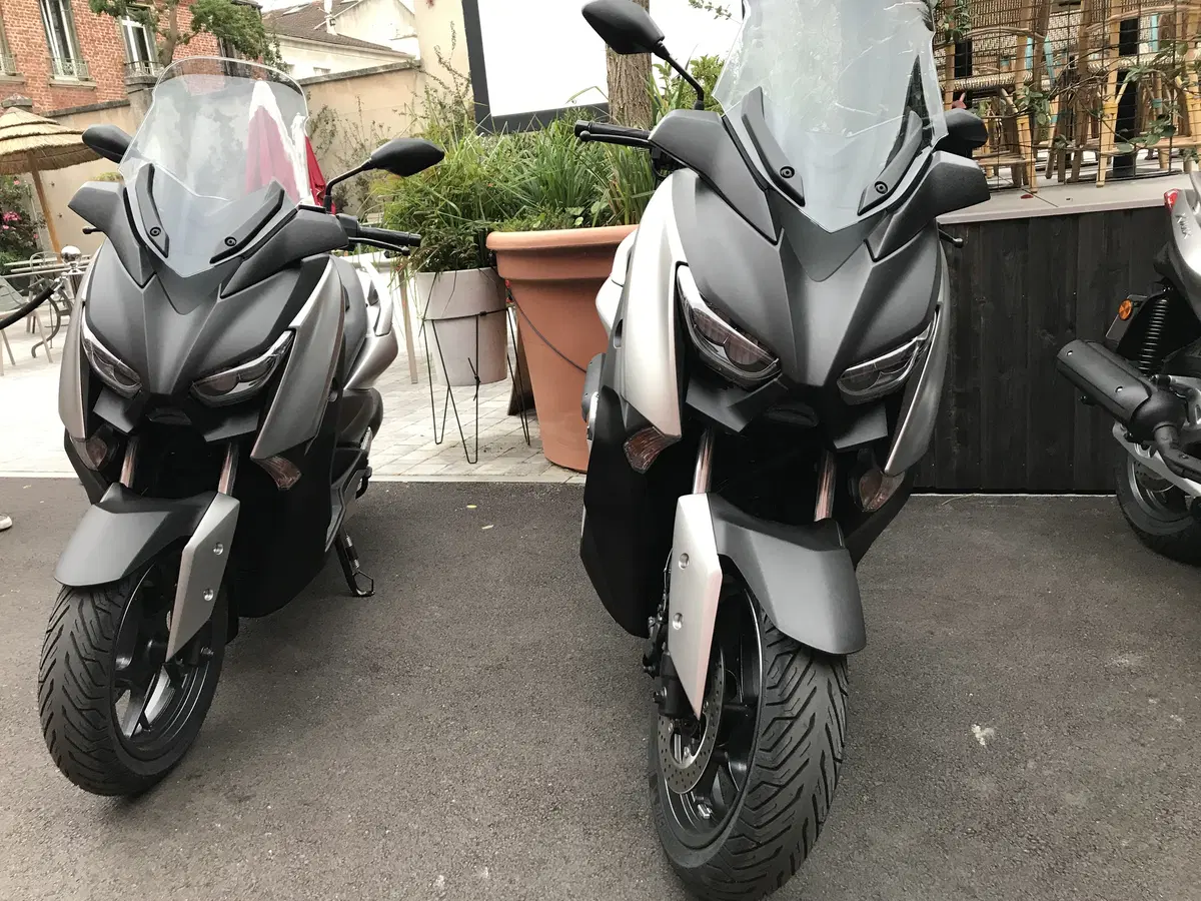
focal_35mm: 28
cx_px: 600
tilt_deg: -11.9
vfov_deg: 49.7
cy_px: 450
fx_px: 971
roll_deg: +6.3
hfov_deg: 63.4
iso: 32
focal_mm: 3.99
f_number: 1.8
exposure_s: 1/33
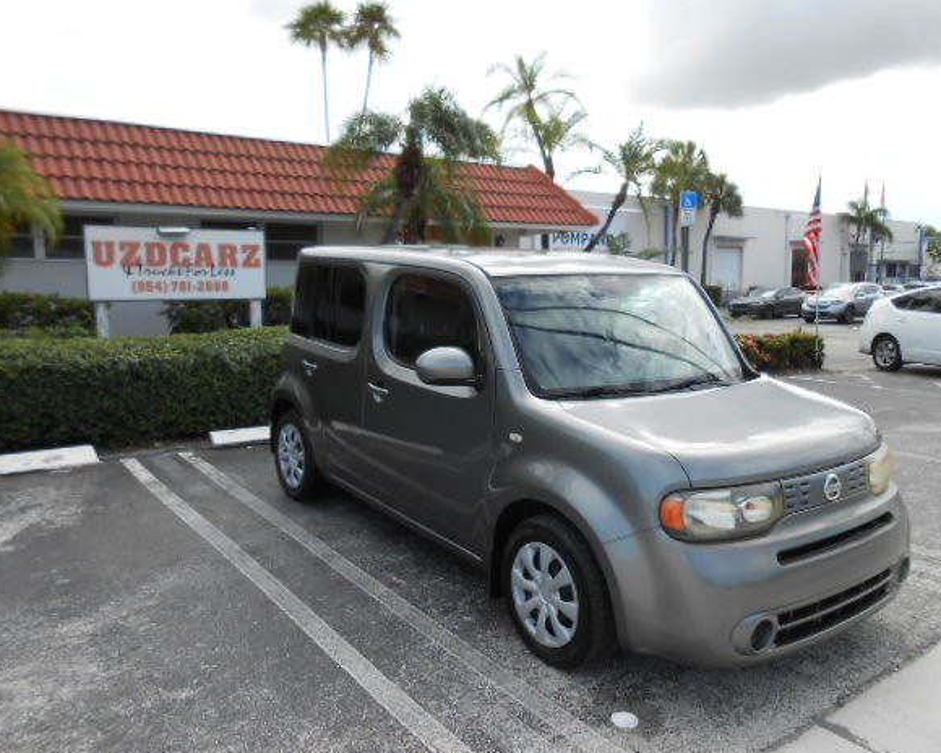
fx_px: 780
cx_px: 485
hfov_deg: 62.2
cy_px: 386
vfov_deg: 51.5
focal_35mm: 28
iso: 80
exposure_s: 1/400
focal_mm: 4.6
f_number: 3.5
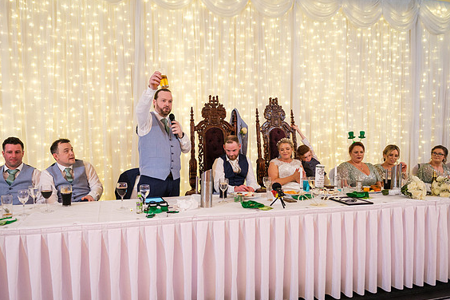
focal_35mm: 27
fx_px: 337
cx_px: 215
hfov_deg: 67.4
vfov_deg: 47.9
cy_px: 158
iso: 1600
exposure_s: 1/160
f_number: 2
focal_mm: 16
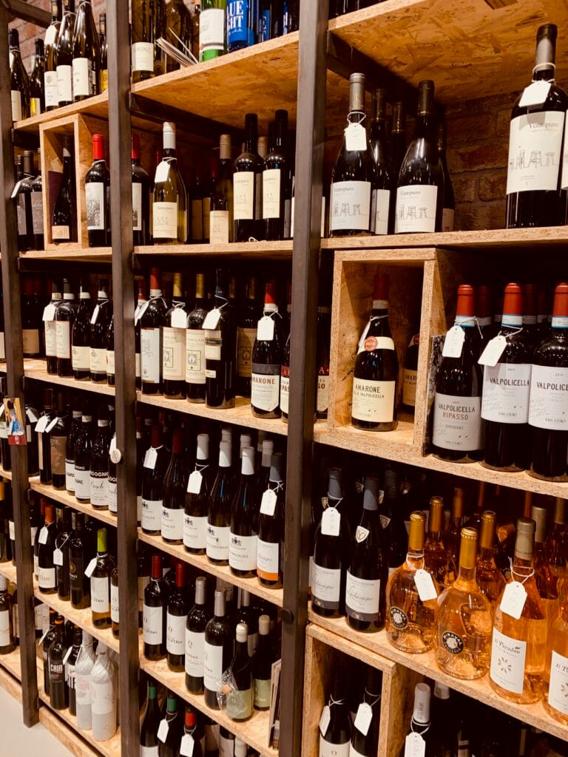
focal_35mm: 26
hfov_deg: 53.1
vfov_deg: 67.3
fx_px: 569
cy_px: 378
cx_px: 284
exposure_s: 1/100
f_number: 1.8
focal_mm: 4.25
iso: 64
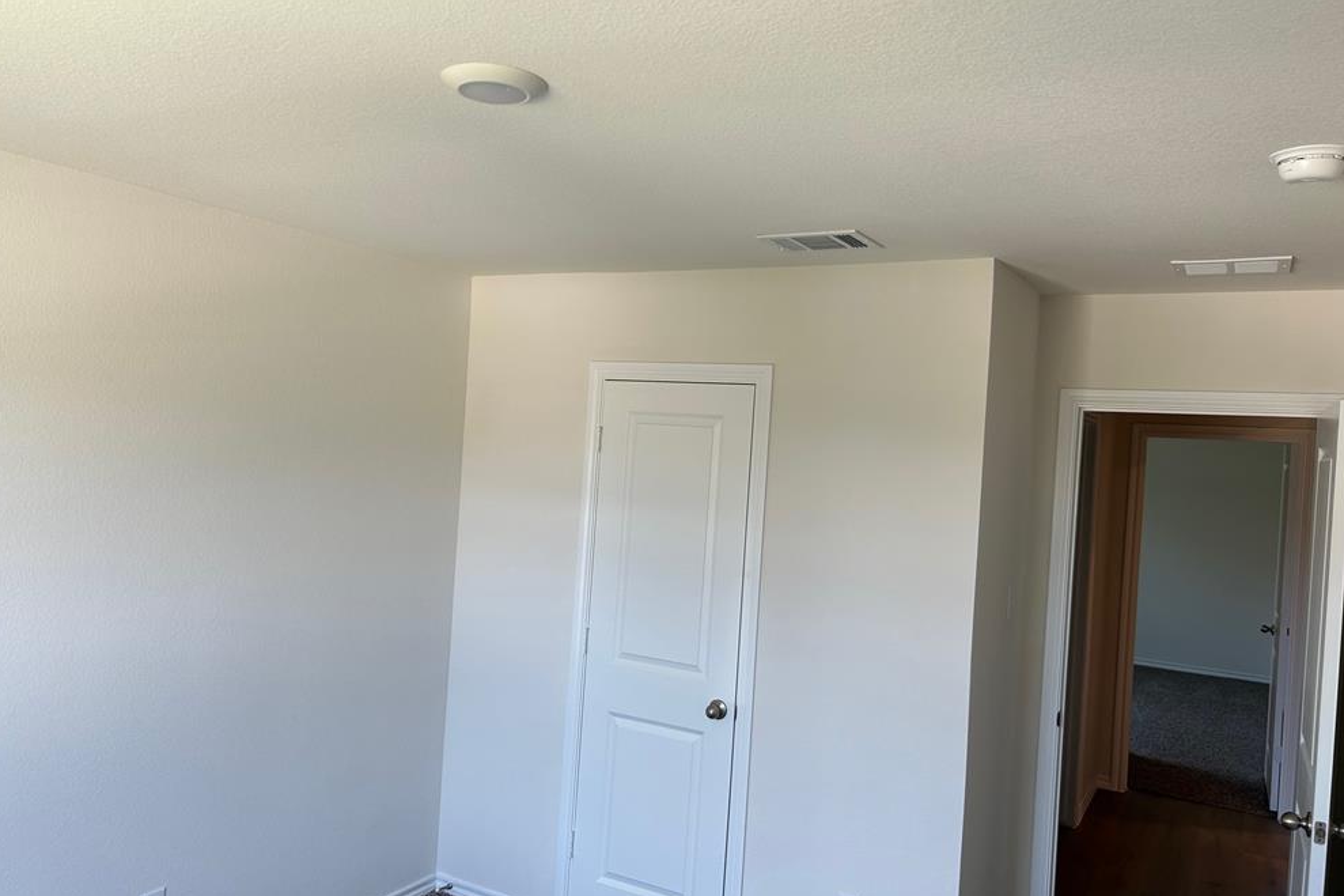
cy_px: 445
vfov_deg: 46.4
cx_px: 659
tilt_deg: +1.0
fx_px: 1045
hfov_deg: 65.5
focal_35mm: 28
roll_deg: -2.6
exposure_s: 1/120
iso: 64
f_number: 1.5
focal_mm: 5.7
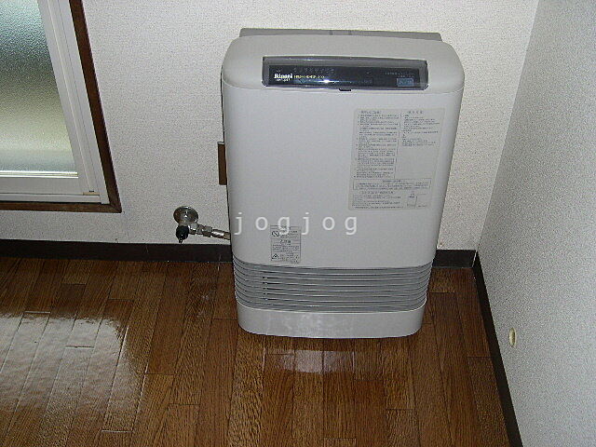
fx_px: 654
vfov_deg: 37.7
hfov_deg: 49.0
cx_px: 298
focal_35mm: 38
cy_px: 224
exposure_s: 1/60
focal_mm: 8
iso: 100
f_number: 2.8
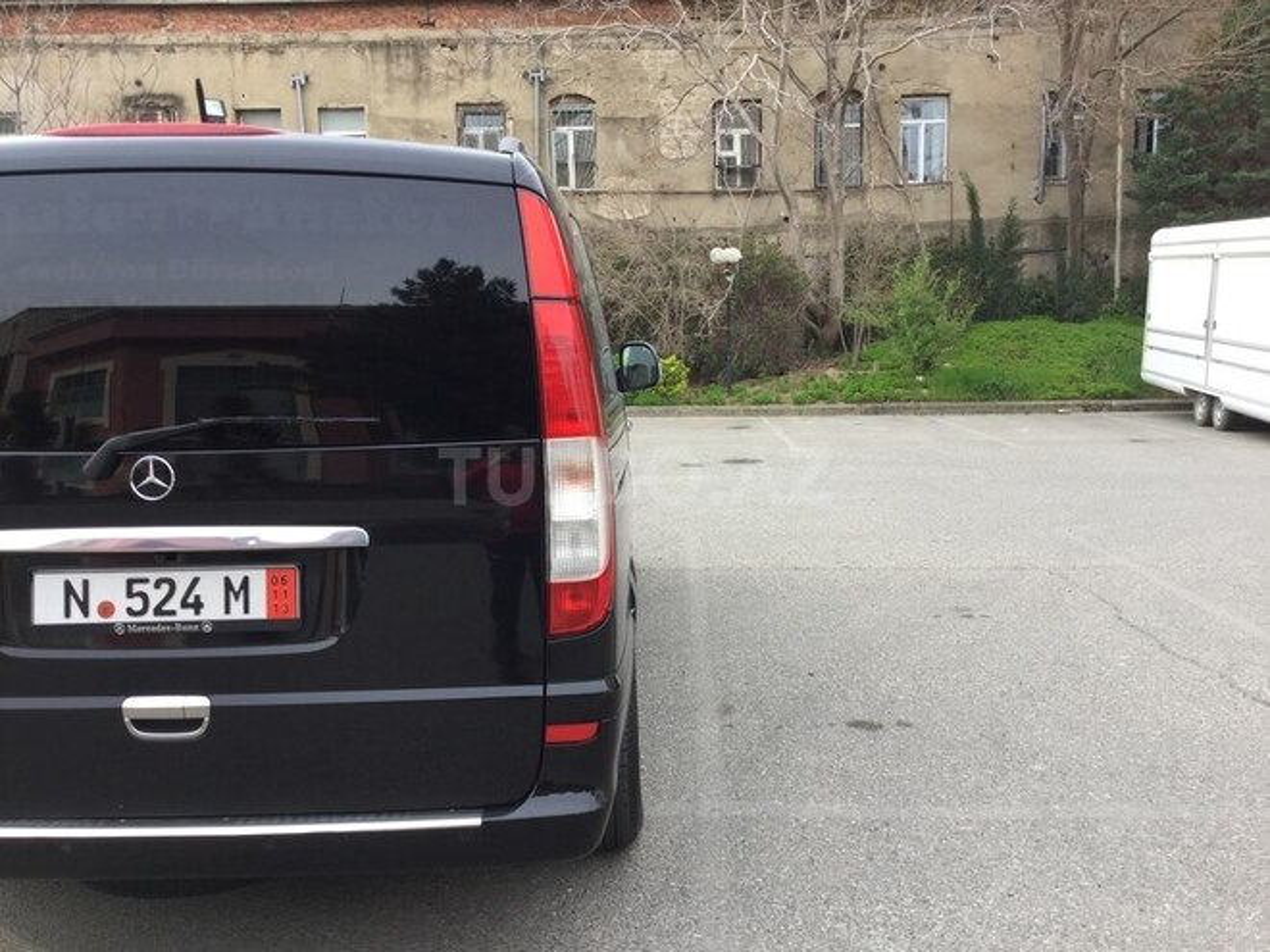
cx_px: 635
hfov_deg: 58.4
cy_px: 476
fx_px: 1137
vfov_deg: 45.4
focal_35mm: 31
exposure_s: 1/184
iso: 25
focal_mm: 3.3
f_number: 2.4
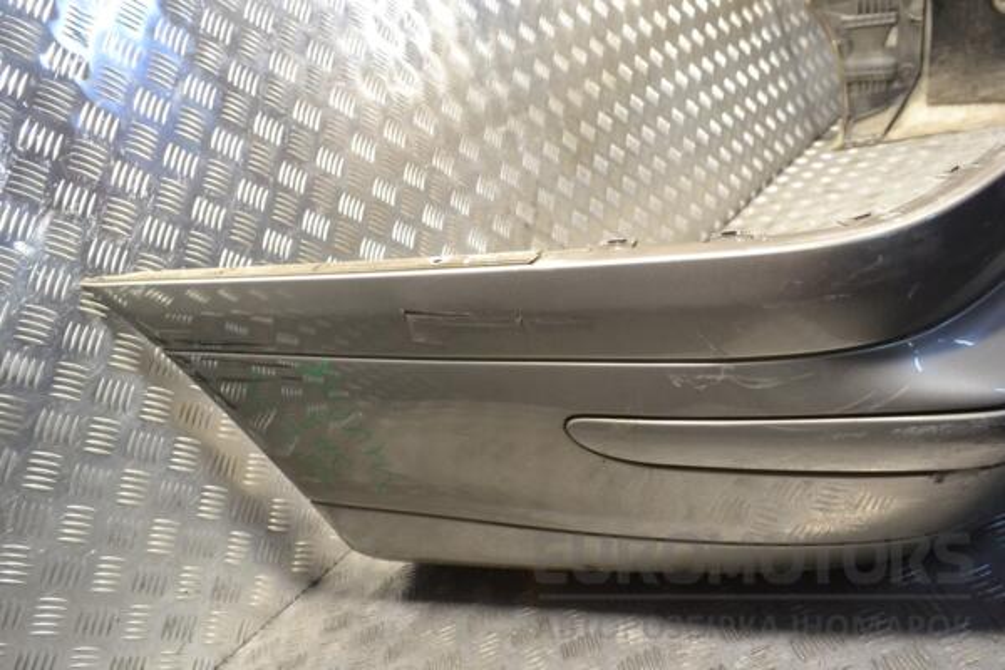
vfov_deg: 47.9
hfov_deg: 67.4
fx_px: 754
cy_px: 335
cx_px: 502
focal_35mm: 27
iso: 3200
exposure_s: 1/200
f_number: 8
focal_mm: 18
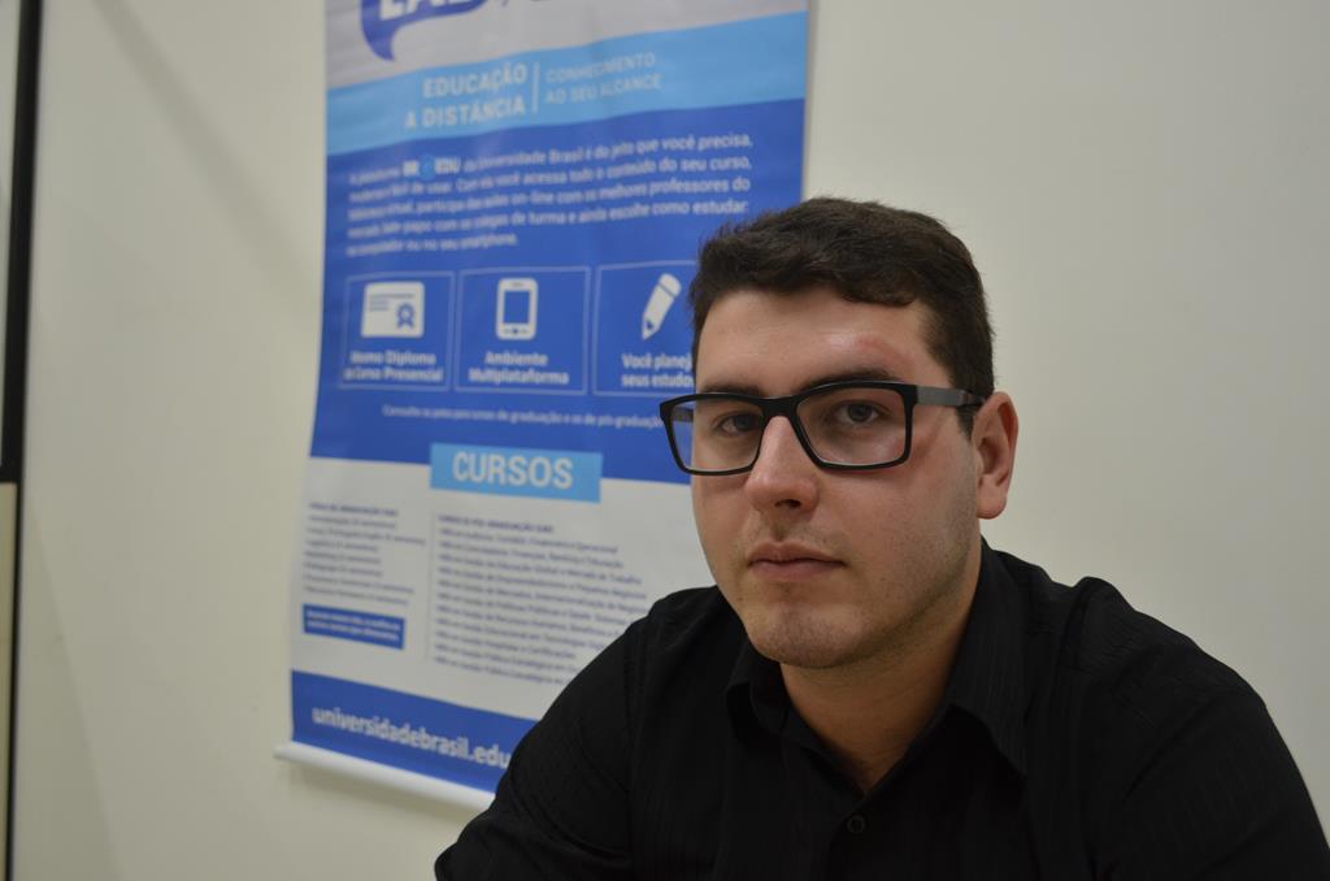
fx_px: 1217
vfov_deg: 39.8
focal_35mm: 33
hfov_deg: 57.3
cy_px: 440
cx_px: 665
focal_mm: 22
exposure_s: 1/60
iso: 500
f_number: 4
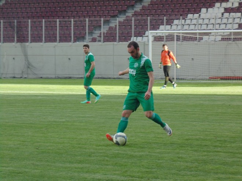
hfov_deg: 7.1
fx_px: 1957
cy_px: 90
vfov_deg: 5.3
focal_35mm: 280
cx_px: 121
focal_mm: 50.1
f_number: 5.8
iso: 100
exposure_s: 1/125
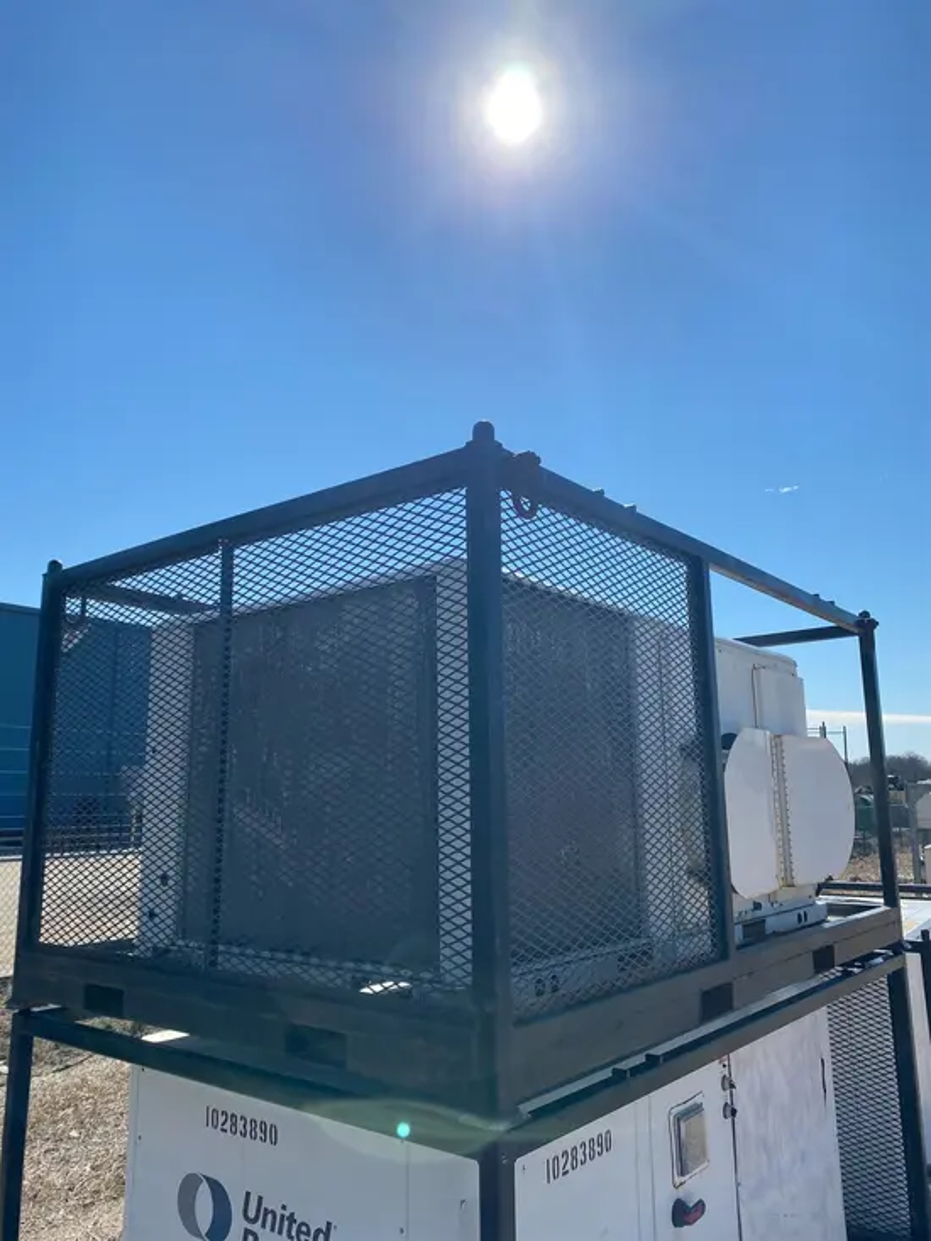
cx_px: 466
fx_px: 932
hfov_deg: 53.1
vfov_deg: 67.3
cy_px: 620
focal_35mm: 26
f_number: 1.8
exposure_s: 1/5025
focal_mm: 4.25
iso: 32
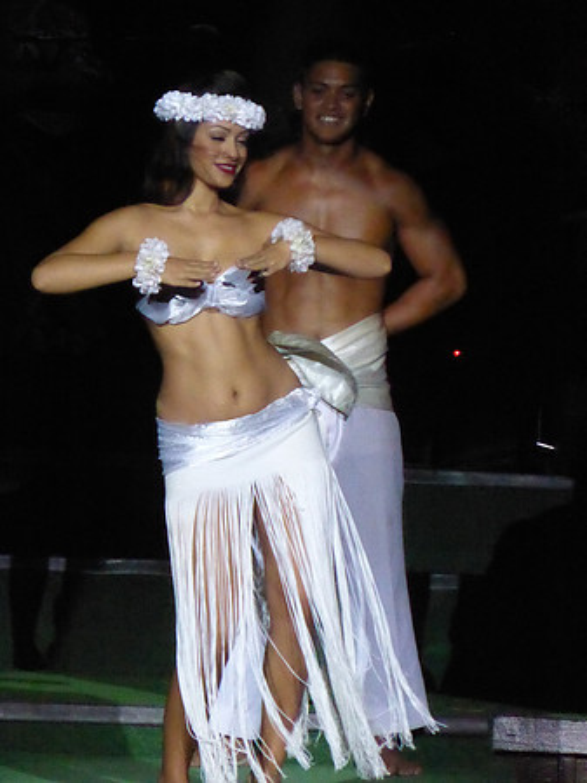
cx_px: 294
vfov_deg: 4.4
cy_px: 392
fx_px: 10207
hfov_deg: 3.3
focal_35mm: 451
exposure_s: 1/80
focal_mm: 73.1
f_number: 6
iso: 3200
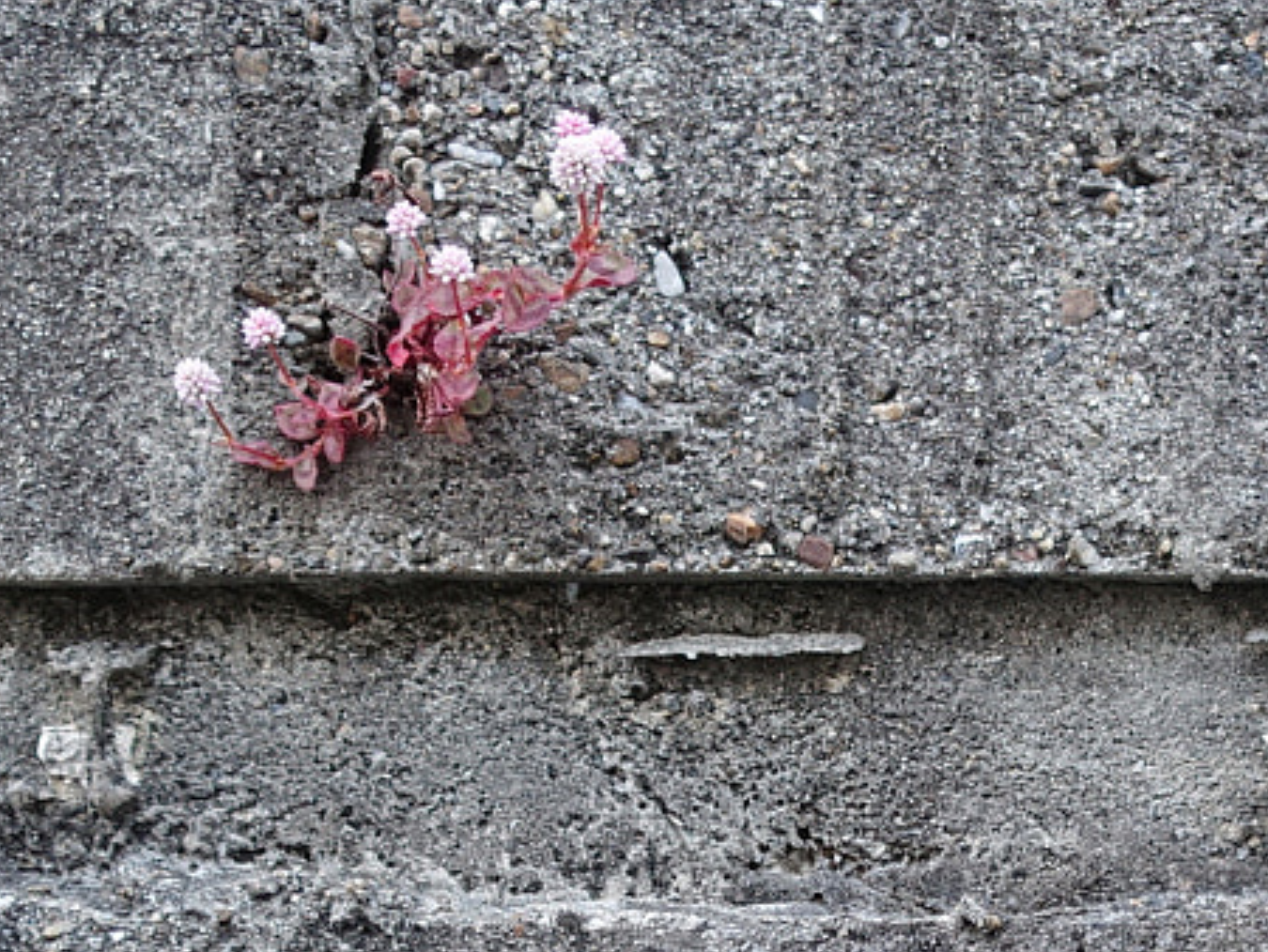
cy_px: 1132
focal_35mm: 82
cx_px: 952
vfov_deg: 17.2
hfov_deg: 23.6
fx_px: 3005
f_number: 1.8
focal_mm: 8.8
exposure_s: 1/30
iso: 200
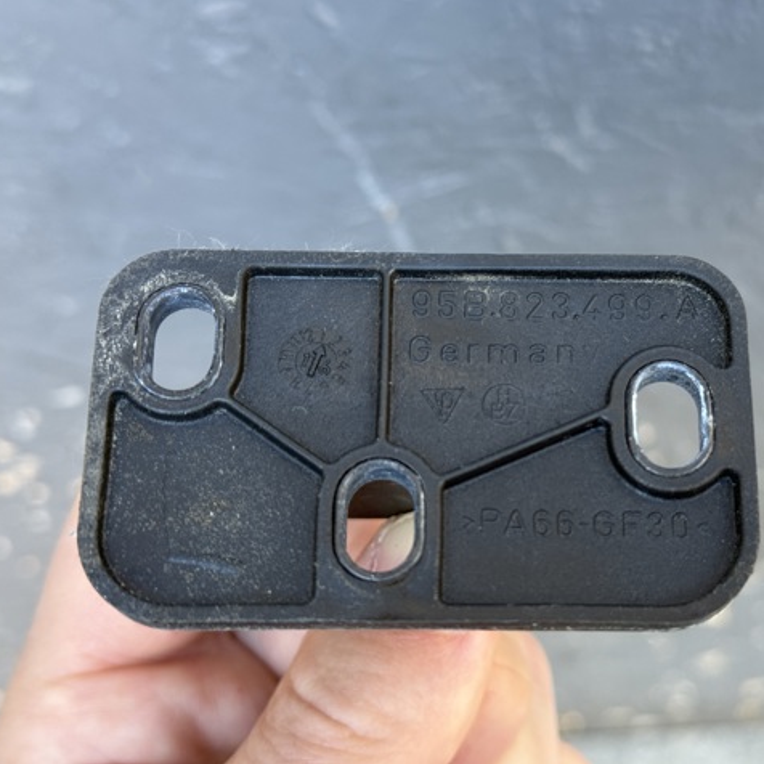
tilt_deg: -52.0
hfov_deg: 29.9
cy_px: 381
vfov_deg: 30.0
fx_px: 1423
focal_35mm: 57
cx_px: 494
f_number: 1.78
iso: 100
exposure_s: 1/60
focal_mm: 6.76
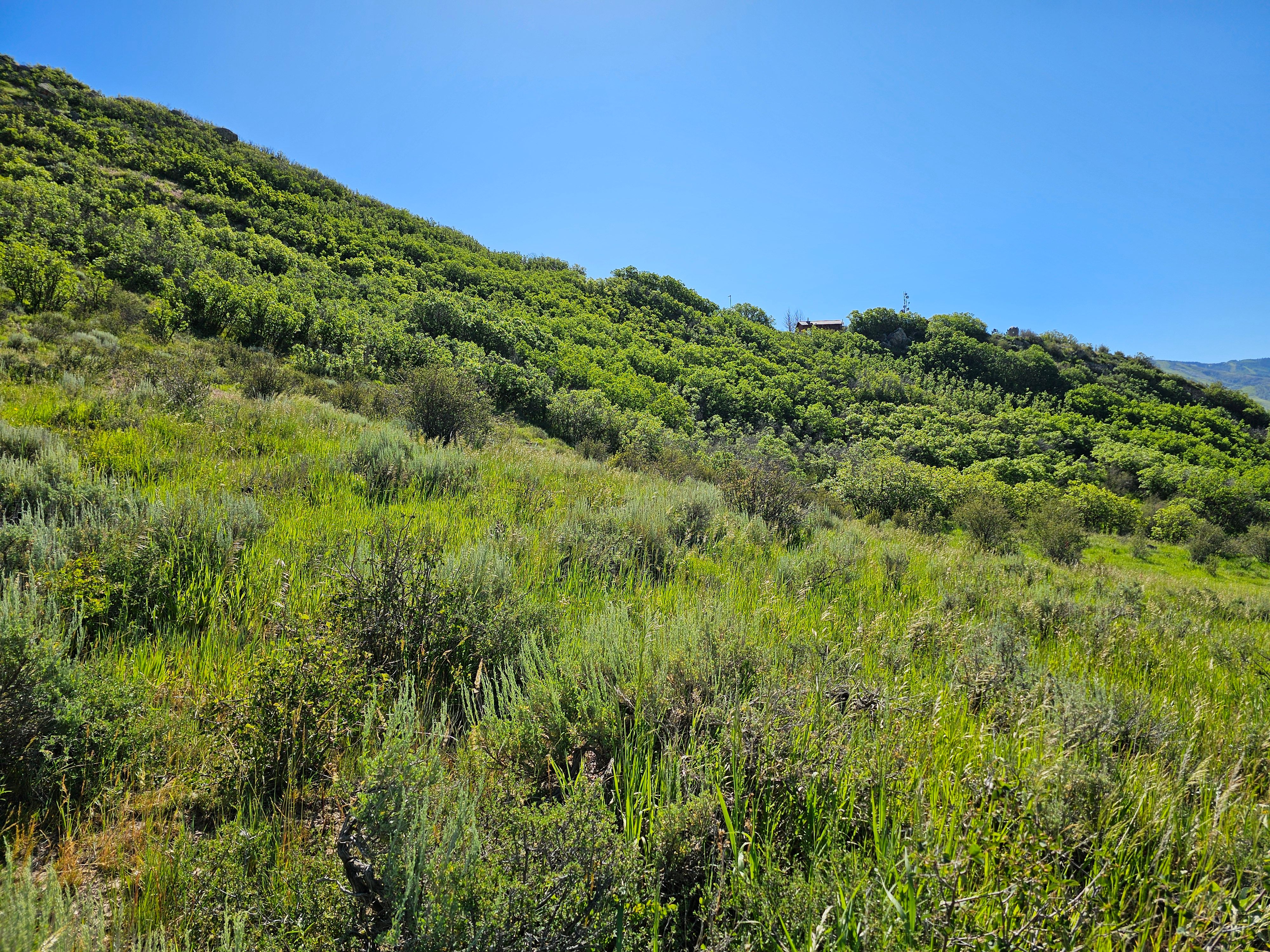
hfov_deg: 73.9
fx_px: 844
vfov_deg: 58.9
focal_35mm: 23
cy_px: 476
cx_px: 635
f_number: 1.7
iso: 10
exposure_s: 1/873
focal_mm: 6.3
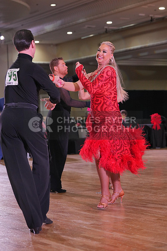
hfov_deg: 15.9
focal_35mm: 86
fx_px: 598
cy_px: 126
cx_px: 84
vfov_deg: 23.6
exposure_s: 1/500
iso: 2000
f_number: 4
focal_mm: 86
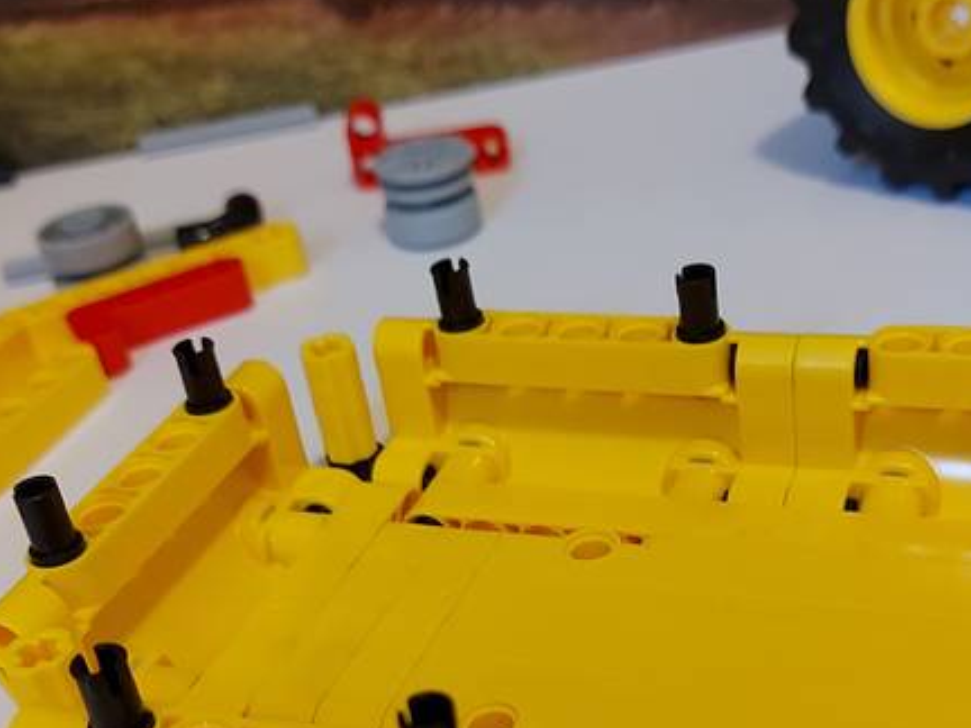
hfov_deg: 38.1
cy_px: 599
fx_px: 1403
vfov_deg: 28.4
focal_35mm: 50
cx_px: 535
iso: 250
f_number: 1.8
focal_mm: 5.23
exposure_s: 1/50
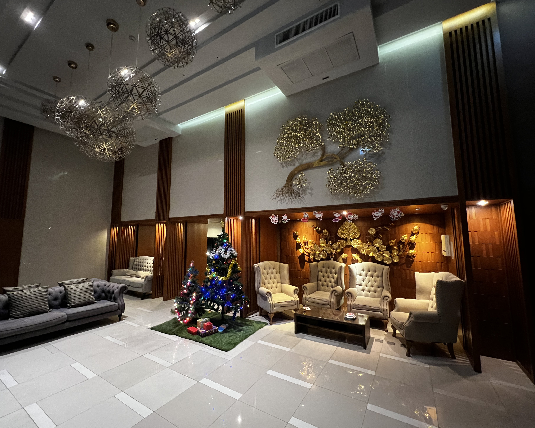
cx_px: 259
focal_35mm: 14
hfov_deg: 100.7
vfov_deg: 88.0
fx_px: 222
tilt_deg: +6.2
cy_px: 215
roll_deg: +0.8
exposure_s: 1/33
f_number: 1.8
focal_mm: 1.57
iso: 800
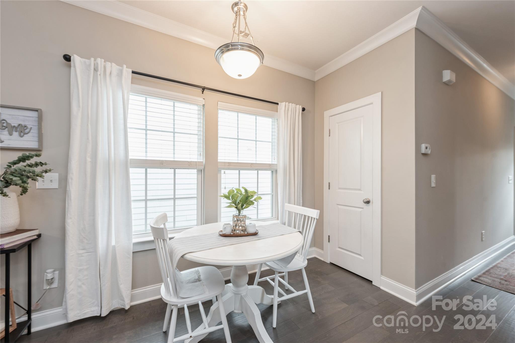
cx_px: 258
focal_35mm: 14
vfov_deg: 81.2
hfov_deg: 104.2
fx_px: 200
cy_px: 172
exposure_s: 1/6
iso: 200
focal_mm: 14
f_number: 8
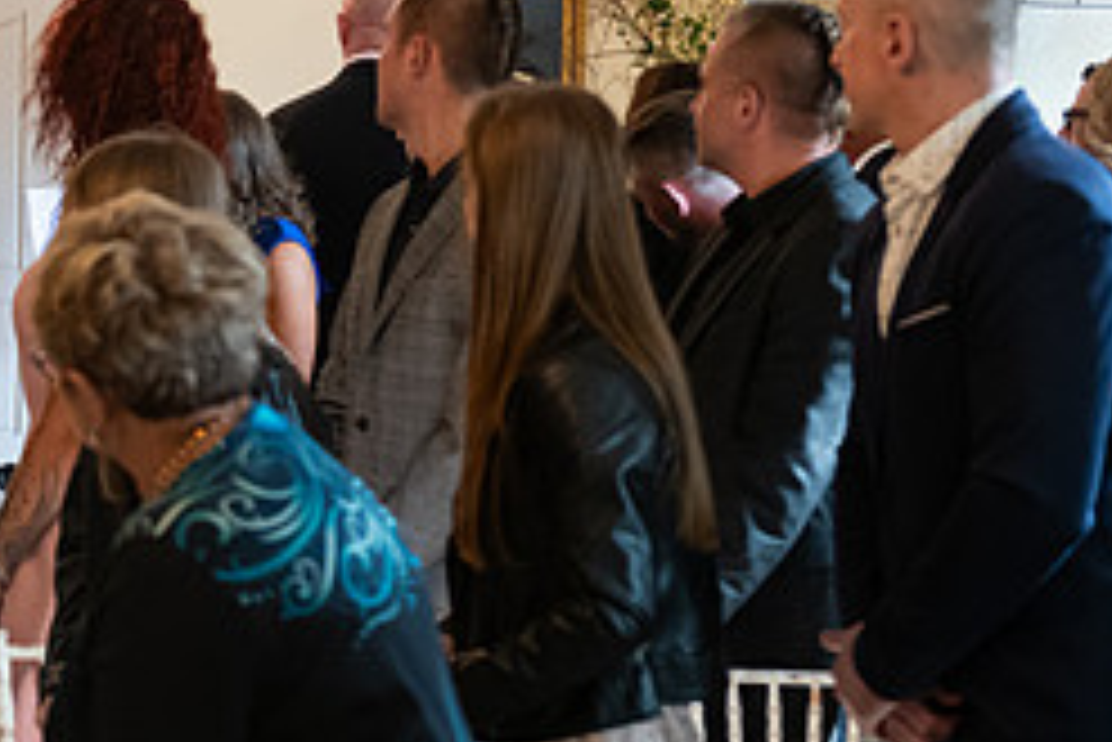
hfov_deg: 20.7
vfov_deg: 14.6
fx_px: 2905
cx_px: -99
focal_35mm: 94
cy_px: 389
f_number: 3.5
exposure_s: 1/160
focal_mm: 40
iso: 1250
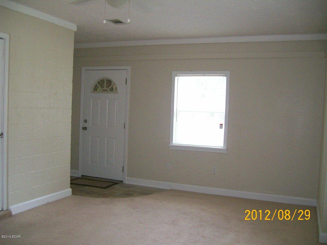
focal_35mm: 35
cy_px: 122
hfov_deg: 52.6
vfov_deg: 40.7
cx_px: 164
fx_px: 331
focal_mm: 5.8
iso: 200
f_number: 2.8
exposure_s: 1/82.5
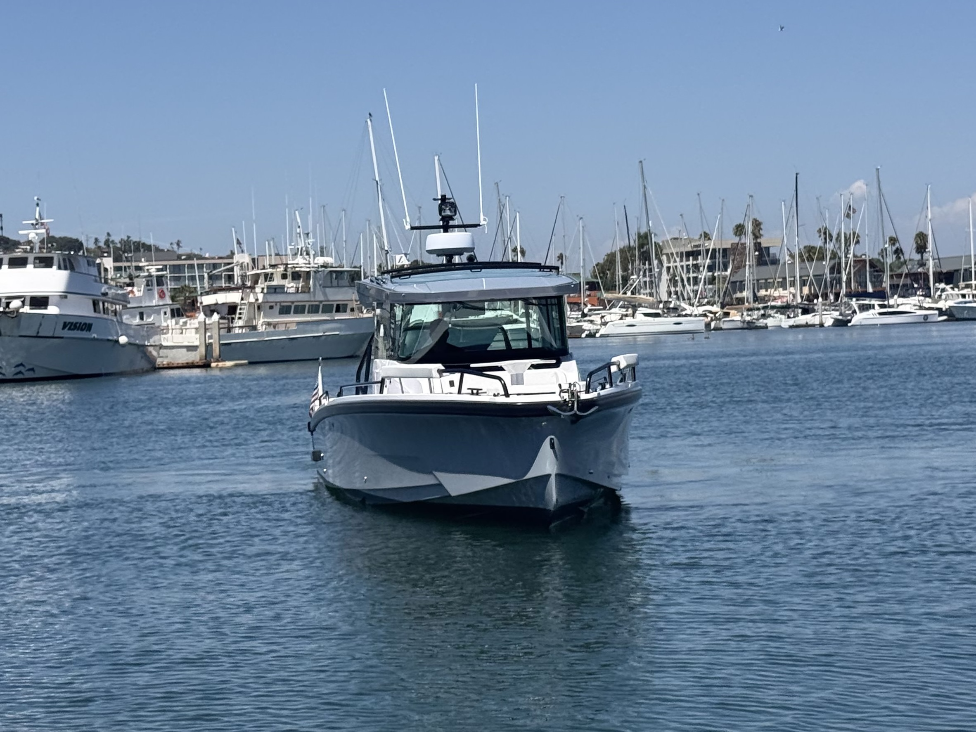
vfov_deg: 30.3
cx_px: 488
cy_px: 366
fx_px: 1353
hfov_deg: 39.7
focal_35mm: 48
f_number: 1.78
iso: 64
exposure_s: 1/7874
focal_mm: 6.76
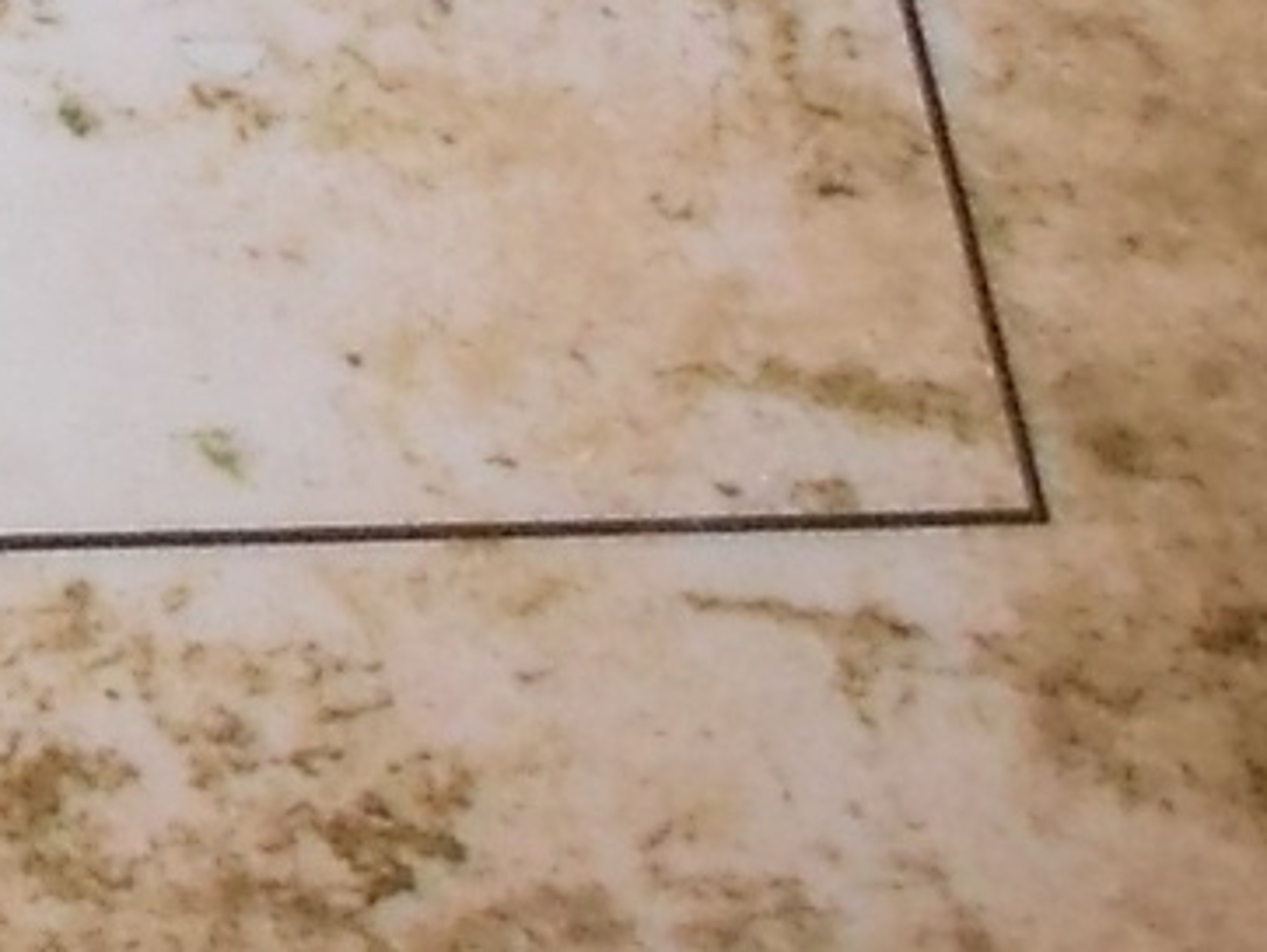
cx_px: -1925
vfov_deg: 7.9
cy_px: -710
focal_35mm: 182
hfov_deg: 9.5
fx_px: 6666
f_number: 3.3
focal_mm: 4.1
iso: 200
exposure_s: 1/30
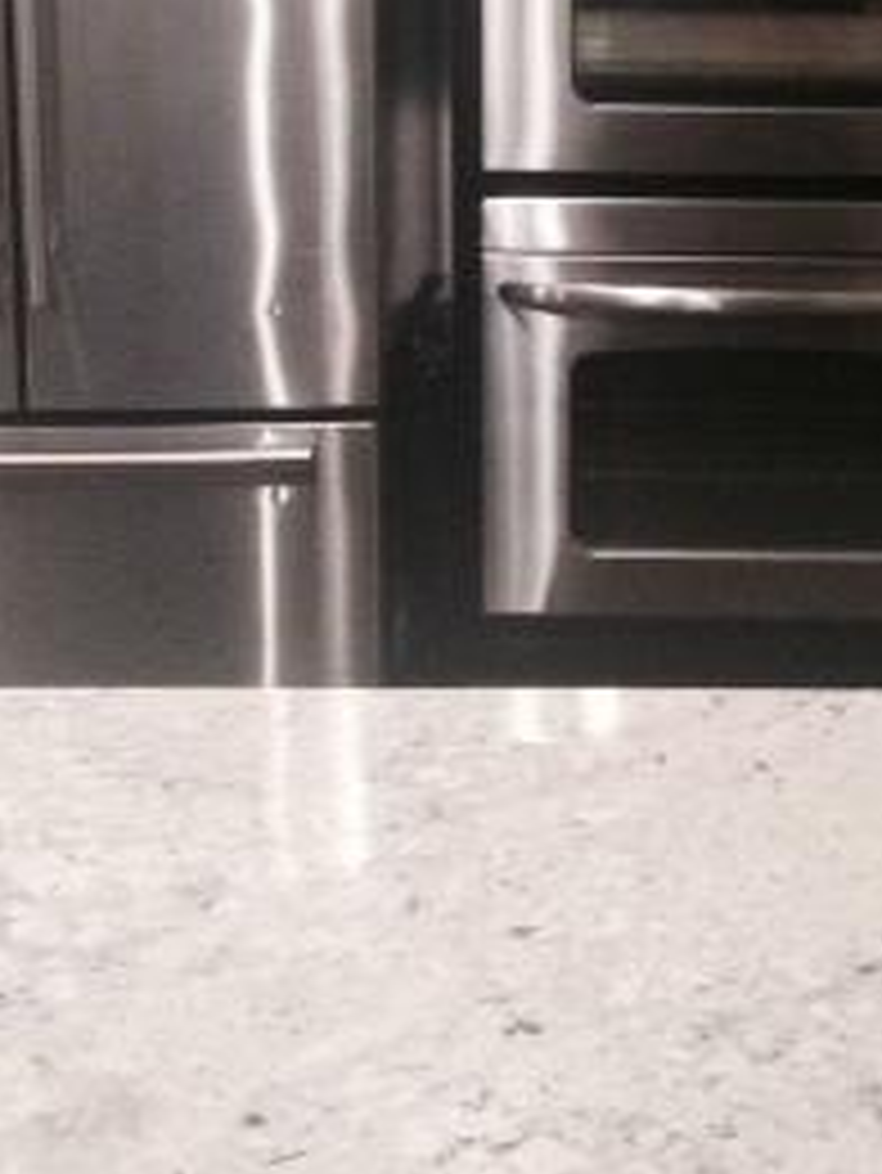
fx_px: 2750
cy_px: 207
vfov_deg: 23.7
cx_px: 702
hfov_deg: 18.1
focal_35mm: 81
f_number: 2.4
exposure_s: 1/15
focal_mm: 4.12
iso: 500
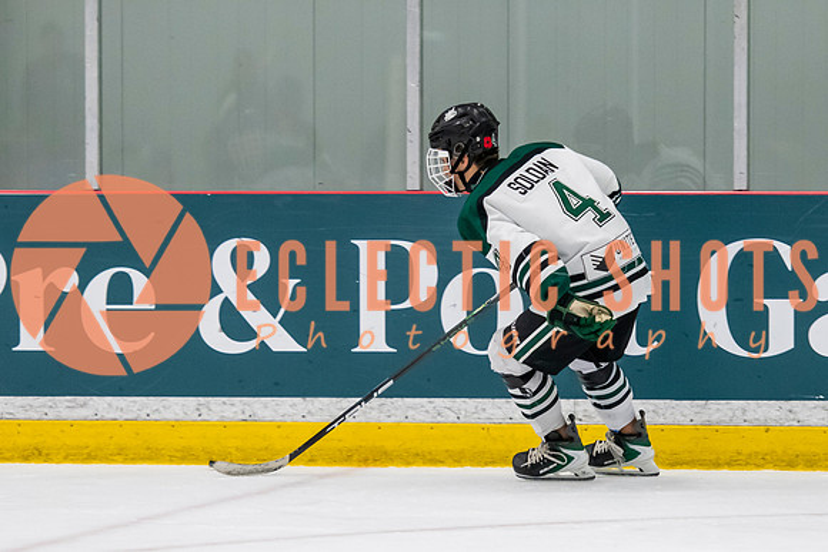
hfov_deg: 6.5
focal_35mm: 317
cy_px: 327
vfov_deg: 4.3
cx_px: 459
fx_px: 7285
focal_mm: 145
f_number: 3.2
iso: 2000
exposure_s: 1/640
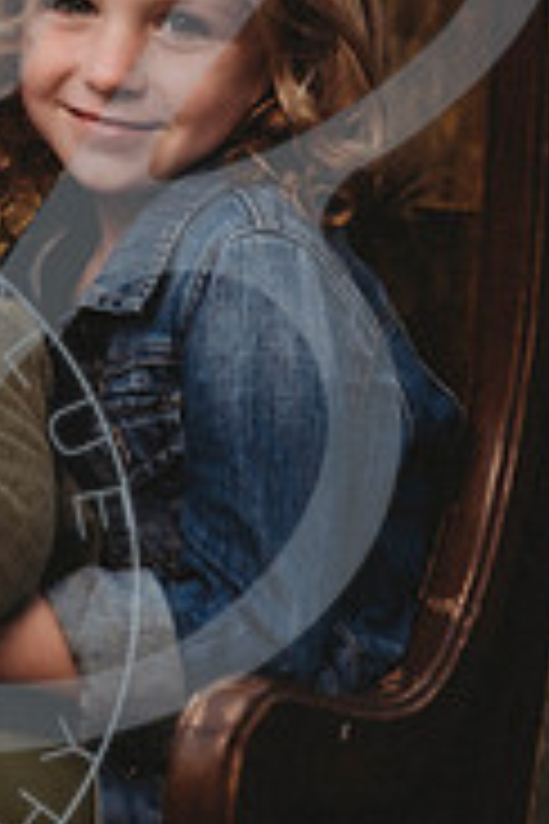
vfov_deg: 15.1
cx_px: -76
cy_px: 243
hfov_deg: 10.0
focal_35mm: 135
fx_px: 3088
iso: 100
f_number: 2.8
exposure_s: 1/160
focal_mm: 55
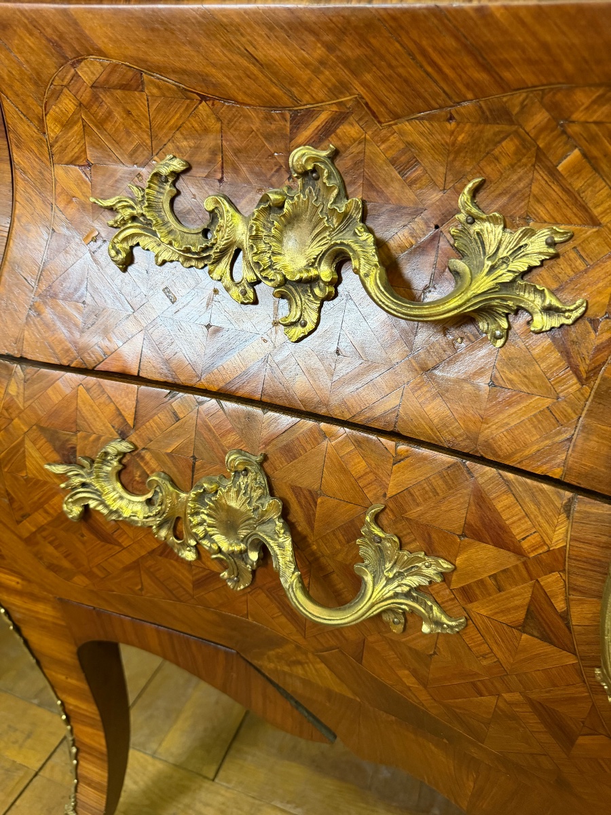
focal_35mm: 24
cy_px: 408
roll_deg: -3.3
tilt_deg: -26.1
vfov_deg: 71.6
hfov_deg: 56.8
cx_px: 306
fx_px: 565
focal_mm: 6.76
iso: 400
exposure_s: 1/50
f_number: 1.78
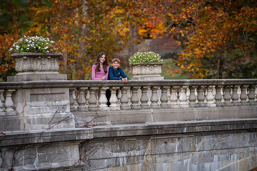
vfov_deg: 10.1
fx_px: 963
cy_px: 86
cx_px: 128
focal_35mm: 135
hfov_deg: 15.2
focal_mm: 135
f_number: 3.2
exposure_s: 1/500
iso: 400
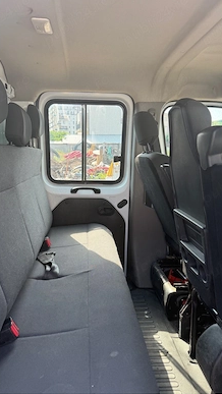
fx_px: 282
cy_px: 191
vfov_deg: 69.8
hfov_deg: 42.9
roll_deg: -0.9
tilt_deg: -9.4
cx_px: 97
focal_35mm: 27
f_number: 1.78
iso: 100
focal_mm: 6.76
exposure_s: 1/632
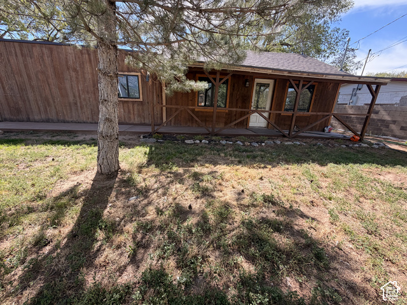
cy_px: 152
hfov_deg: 102.1
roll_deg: -1.2
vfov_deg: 85.7
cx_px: 204
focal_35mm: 14
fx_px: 165
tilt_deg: -17.0
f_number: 2.2
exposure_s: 1/502
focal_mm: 2.22
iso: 50
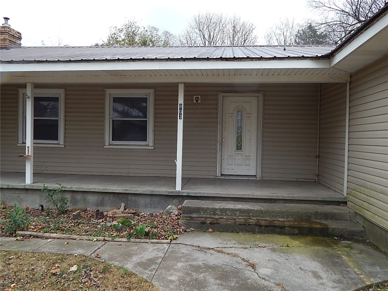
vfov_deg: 49.7
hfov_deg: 63.4
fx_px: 314
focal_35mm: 28
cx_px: 194
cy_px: 146
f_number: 3.2
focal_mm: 5.1
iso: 125
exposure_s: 1/100
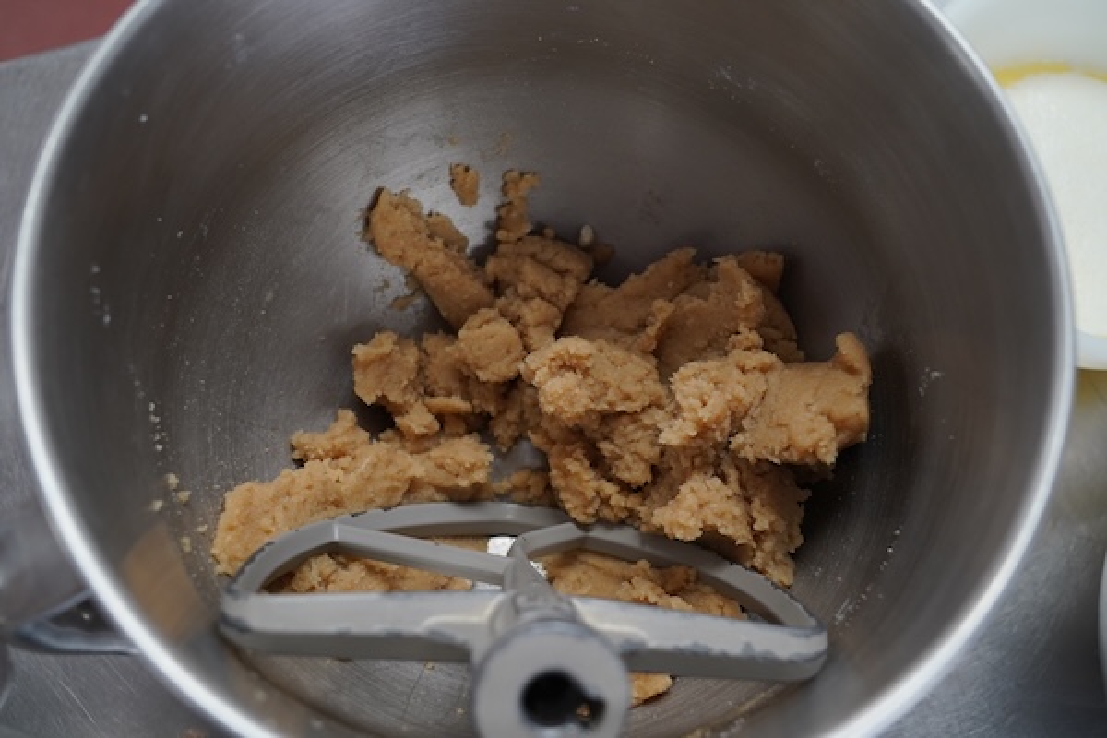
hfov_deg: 58.7
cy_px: 369
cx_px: 554
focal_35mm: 32
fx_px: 984
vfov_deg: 41.1
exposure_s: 1/50
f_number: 5
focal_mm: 32
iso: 640
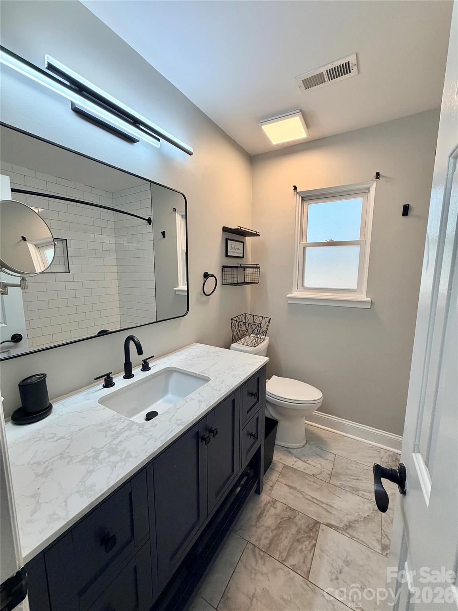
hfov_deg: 85.7
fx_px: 247
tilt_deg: -8.3
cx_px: 229
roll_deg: -0.5
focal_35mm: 14
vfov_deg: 102.1
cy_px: 306
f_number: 2.2
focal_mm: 2.22
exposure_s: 1/120
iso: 125
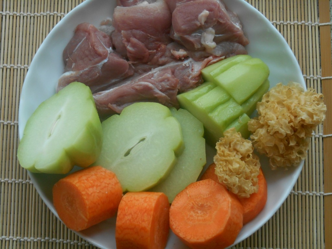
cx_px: 166
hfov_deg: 24.4
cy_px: 124
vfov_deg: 18.4
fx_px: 767
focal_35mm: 80
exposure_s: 1/250
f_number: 4.7
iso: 220
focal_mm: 14.3
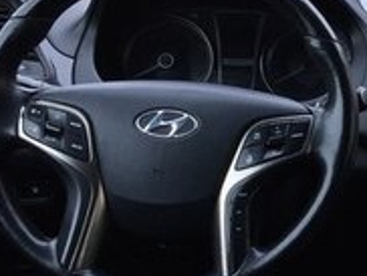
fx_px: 1115
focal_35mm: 105
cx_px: 621
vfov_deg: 14.1
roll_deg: -1.8
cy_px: 148
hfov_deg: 16.3
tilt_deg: -14.8
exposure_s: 1/176
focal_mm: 4.15
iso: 32
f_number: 2.2
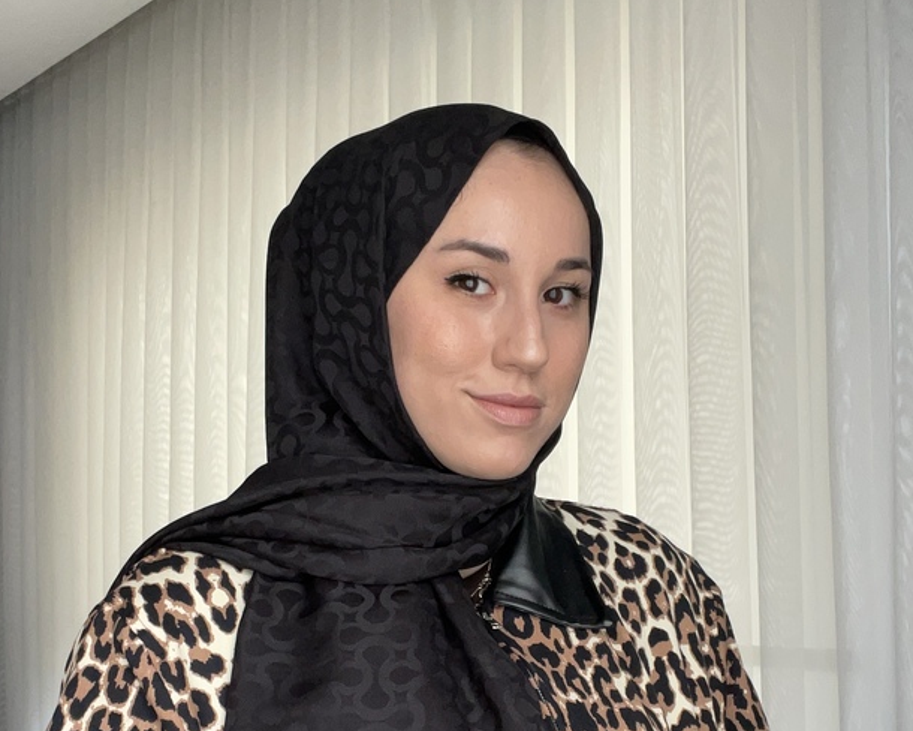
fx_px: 1297
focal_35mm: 48
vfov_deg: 30.9
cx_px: 454
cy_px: 550
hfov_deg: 38.8
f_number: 2.2
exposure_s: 1/60
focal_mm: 2.71
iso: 100
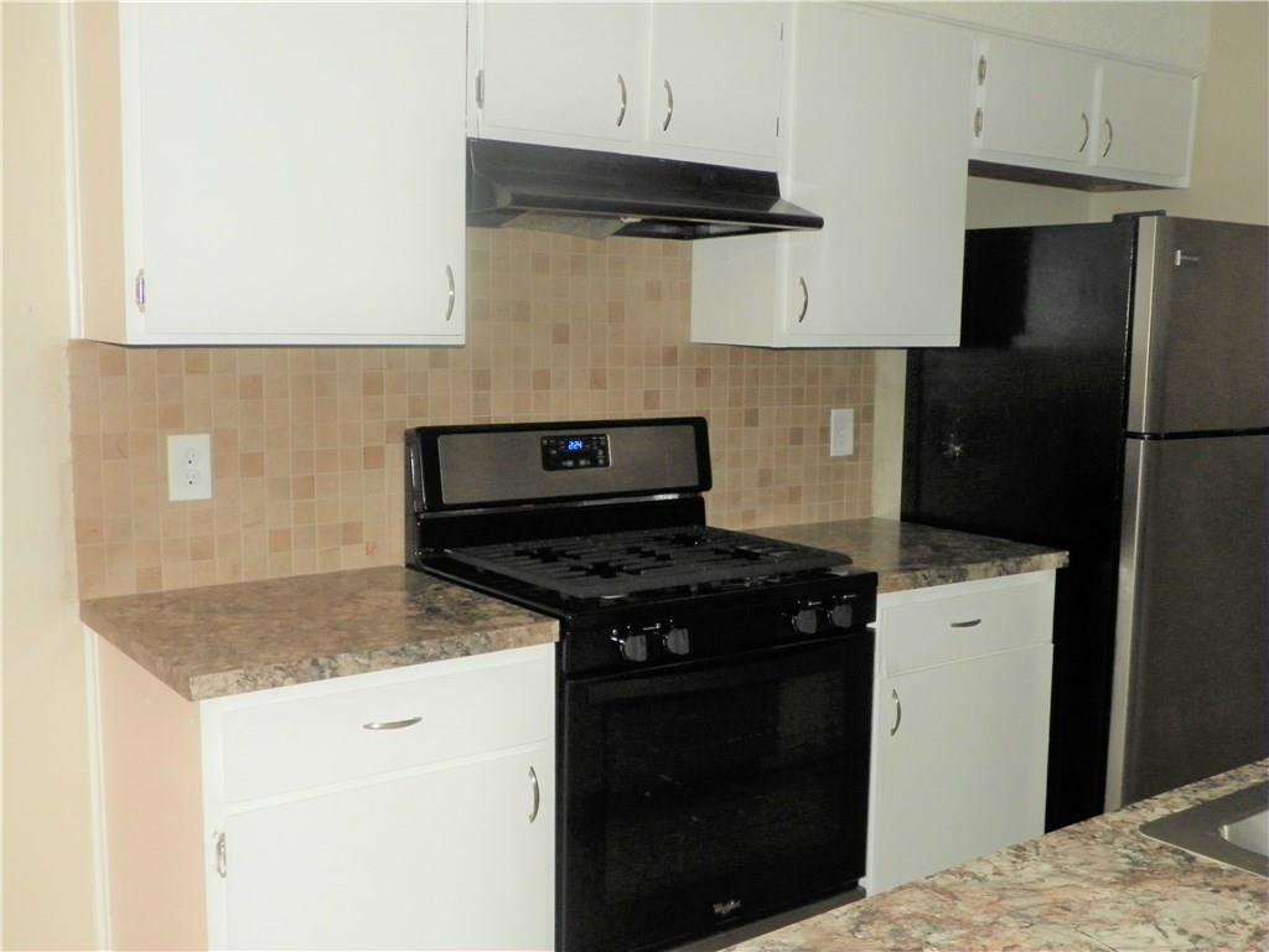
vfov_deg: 40.7
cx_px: 634
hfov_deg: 52.6
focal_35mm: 35
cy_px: 476
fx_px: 1283
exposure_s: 1/125
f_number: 3.2
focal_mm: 6.2
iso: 200
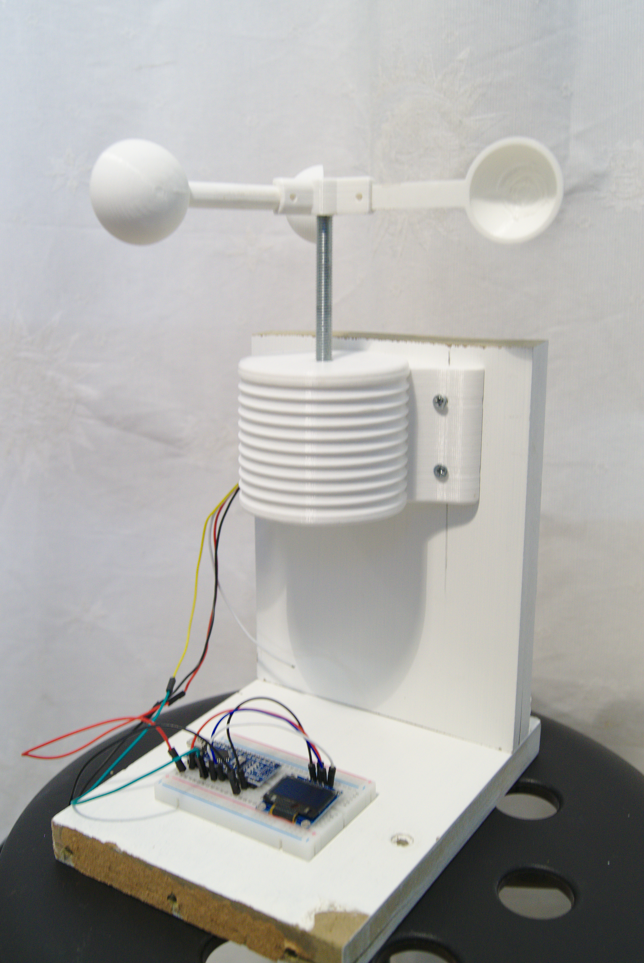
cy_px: 482
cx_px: 322
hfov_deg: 34.3
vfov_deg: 49.5
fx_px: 1044
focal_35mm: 39
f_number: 5
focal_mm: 26
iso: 800
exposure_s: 1/5
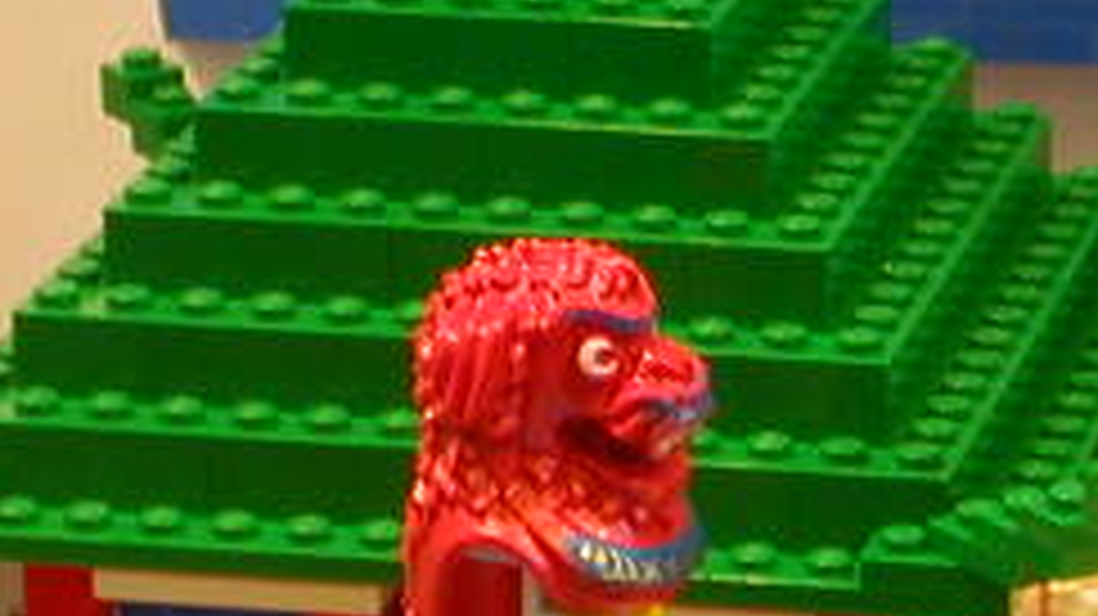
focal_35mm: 234
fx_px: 6810
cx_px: 963
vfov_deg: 5.2
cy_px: 346
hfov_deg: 9.2
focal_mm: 12.5
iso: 100
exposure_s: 1/8
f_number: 4.1
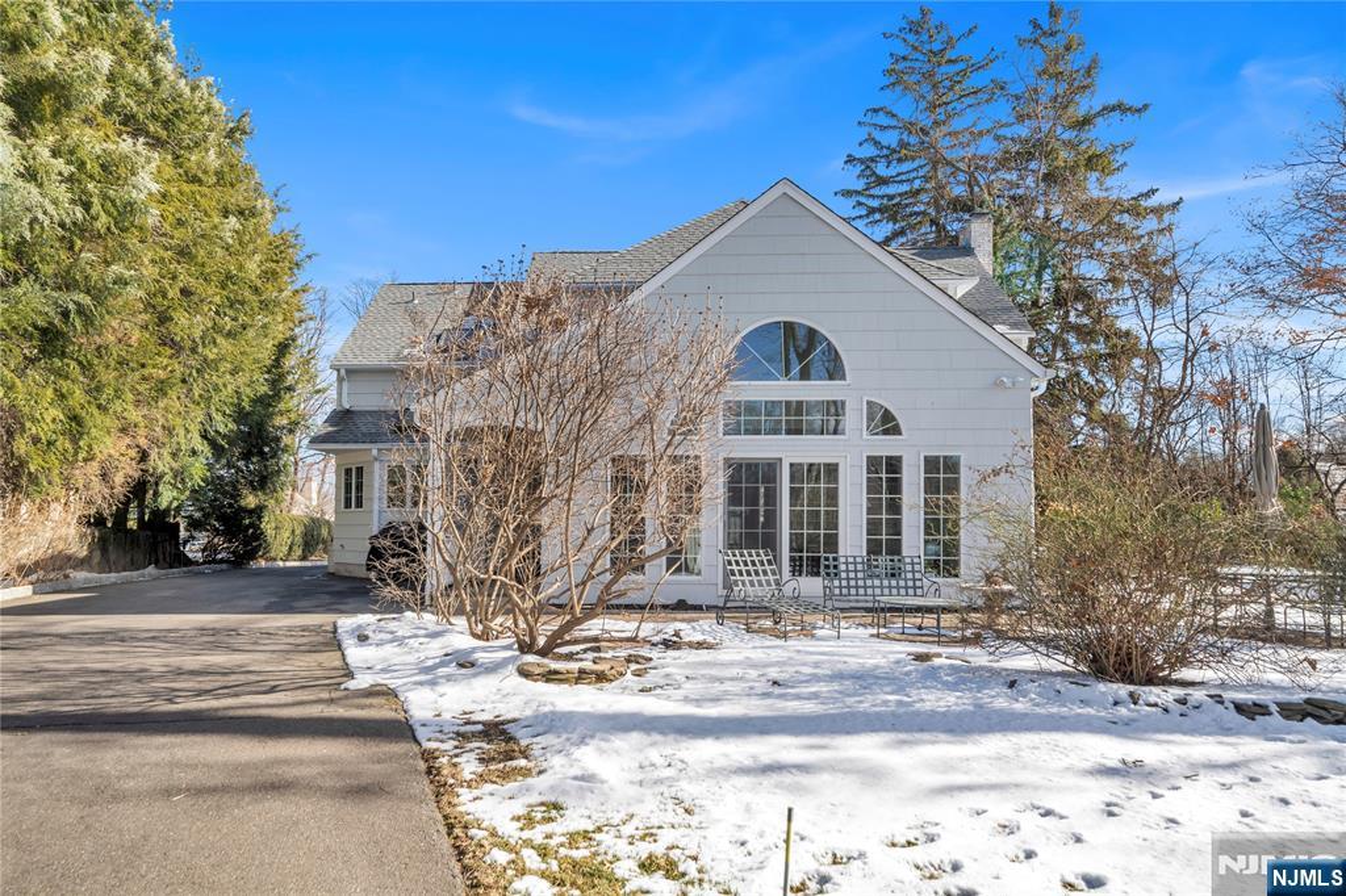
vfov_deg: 53.1
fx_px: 897
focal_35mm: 24
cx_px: 673
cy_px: 448
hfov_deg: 73.8
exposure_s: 1/125
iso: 100
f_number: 9
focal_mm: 24
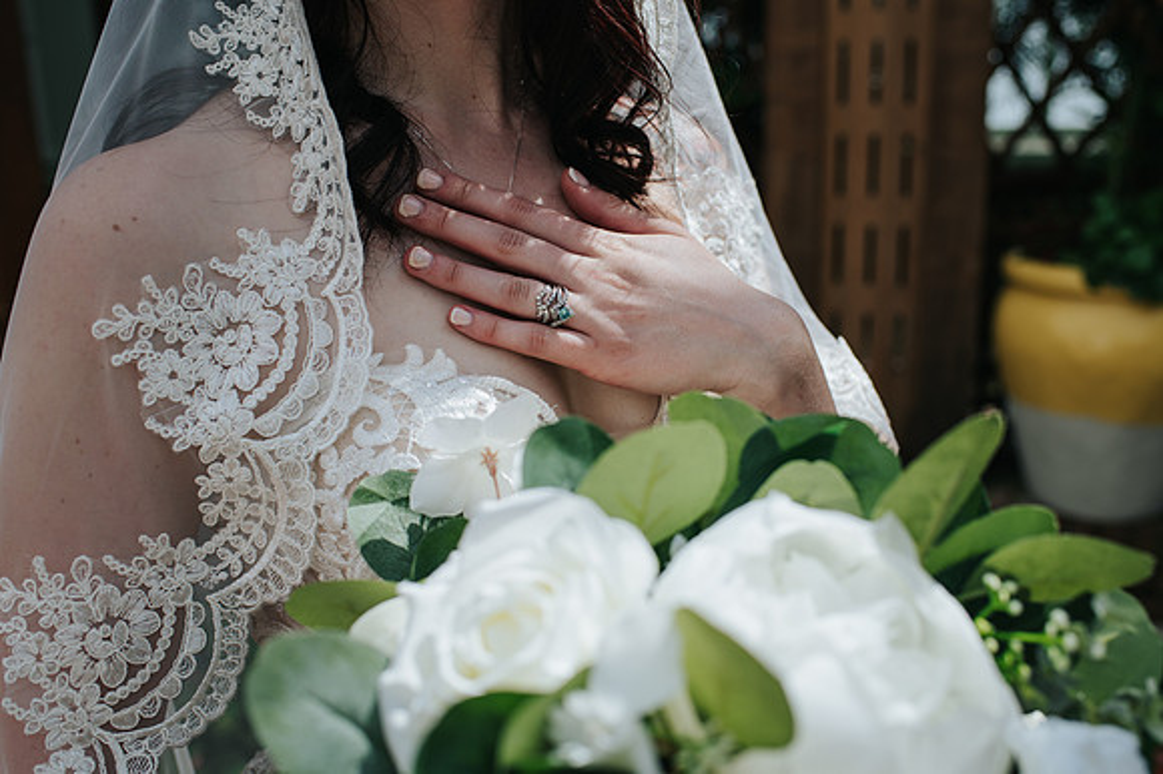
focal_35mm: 35
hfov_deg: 54.5
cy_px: 387
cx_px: 582
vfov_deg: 37.8
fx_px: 1130
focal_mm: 35
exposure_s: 1/1250
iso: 110
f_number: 3.5
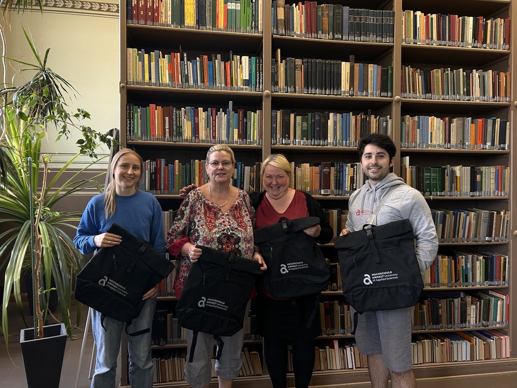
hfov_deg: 67.3
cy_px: 194
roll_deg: -0.2
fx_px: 388
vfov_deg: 53.1
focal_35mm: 26
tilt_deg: -0.1
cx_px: 258
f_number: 1.5
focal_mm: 5.7
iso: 125
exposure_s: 1/121
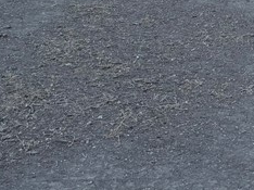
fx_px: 836
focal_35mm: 114
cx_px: 305
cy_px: -214
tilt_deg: +4.4
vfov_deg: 11.4
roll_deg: -2.7
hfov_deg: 16.6
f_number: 1.6
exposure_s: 1/1092
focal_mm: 5.96
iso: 50
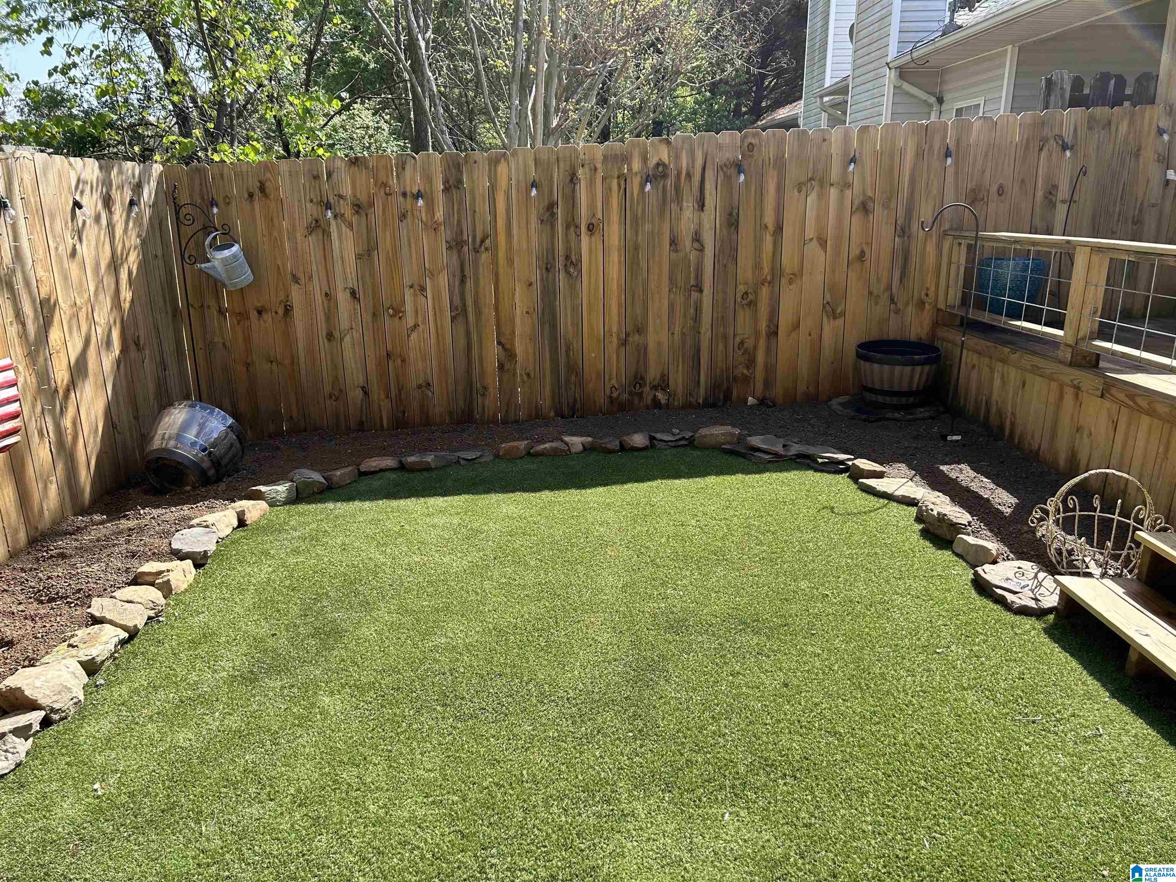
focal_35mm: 26
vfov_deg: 53.1
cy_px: 441
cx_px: 588
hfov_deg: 67.3
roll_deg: +0.7
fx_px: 883
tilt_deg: -10.5
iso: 50
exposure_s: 1/965
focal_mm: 5.7
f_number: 1.5
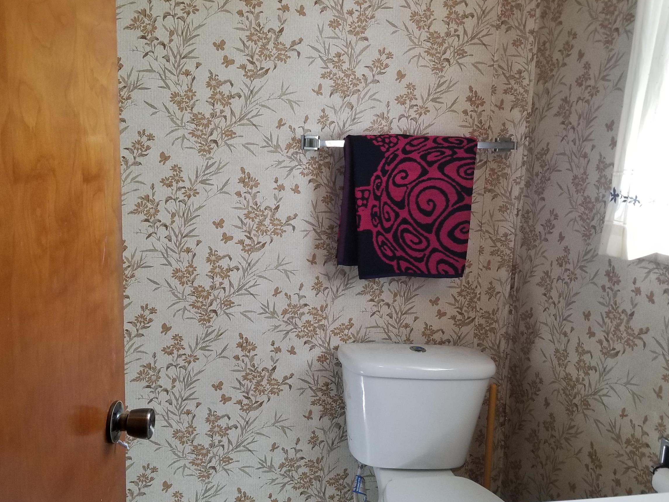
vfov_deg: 40.7
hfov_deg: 52.4
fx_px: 676
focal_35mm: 35
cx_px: 286
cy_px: 279
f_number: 1.7
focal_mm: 4.25
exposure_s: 1/60
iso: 125
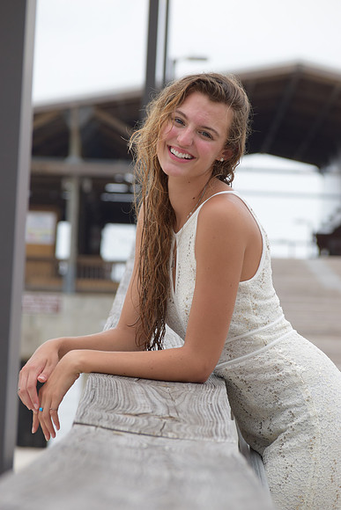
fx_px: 2769
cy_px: 255
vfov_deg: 10.5
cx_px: 170
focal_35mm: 195
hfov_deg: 7.0
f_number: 6.3
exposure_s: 1/200
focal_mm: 130
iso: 200
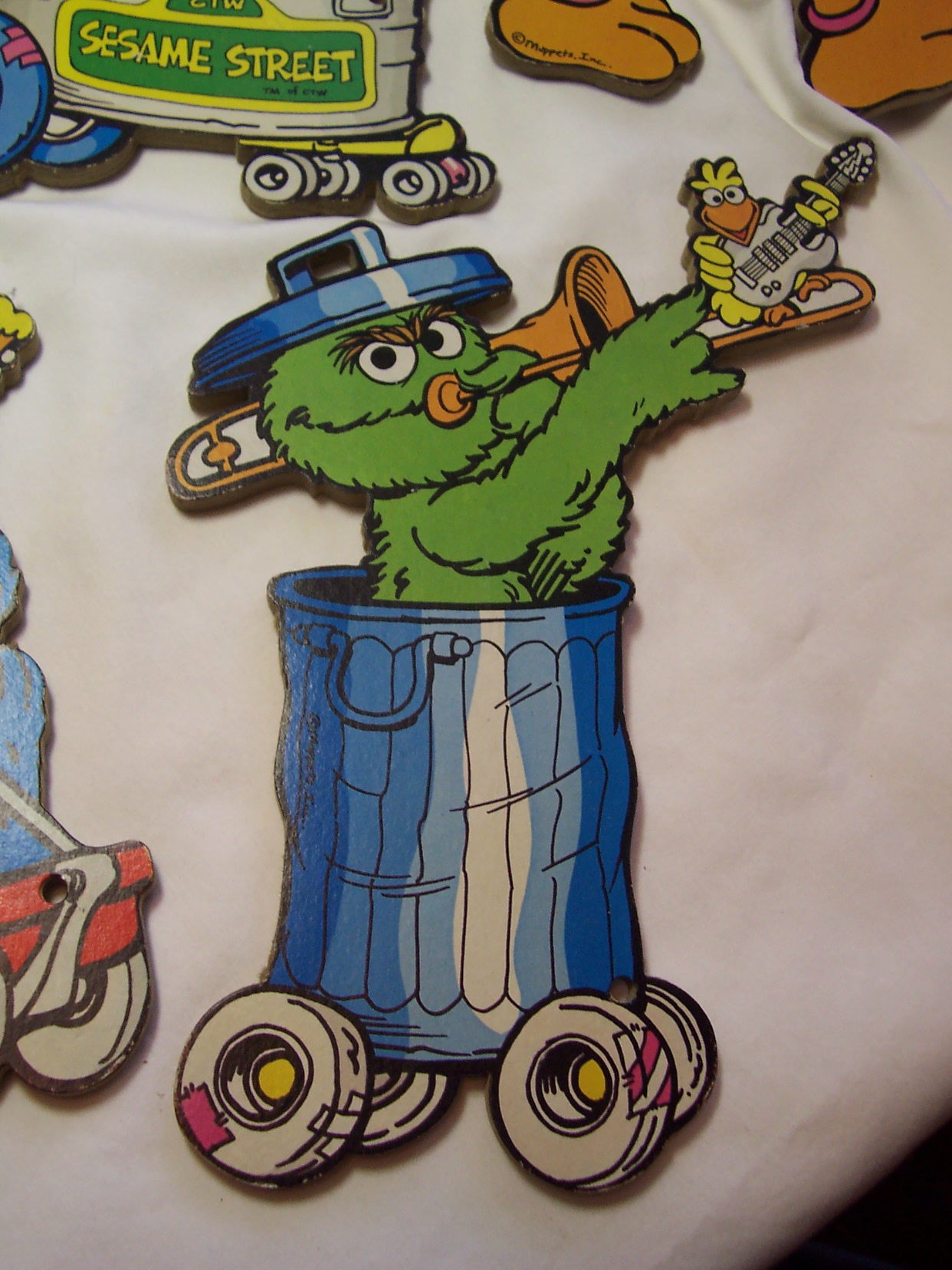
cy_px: 635
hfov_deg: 38.7
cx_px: 476
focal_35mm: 37
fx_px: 1357
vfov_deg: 50.1
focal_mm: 5.6
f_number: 2.8
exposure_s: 1/30
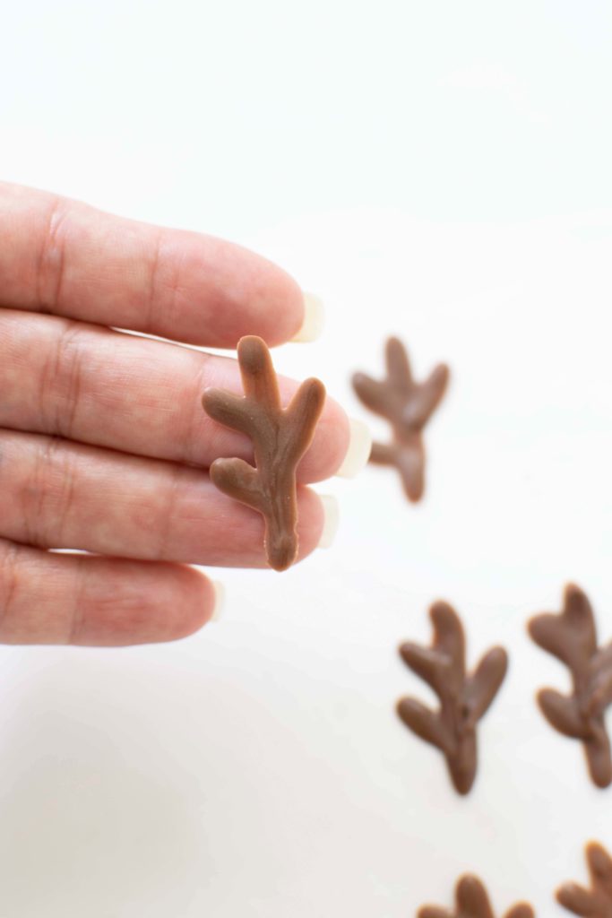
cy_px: 459
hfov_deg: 25.8
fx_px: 1338
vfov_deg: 37.8
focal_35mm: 52
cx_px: 306
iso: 200
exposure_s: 1/15
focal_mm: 35
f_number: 4
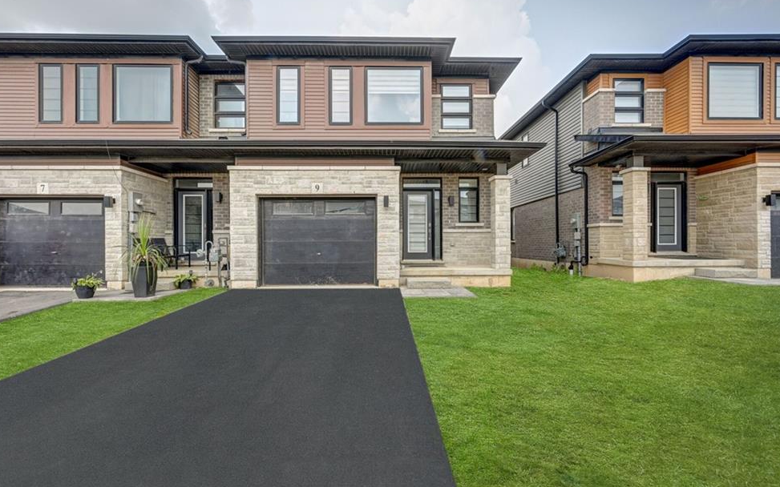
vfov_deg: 74.8
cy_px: 248
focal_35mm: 15
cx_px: 388
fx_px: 319
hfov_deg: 101.5
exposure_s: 1/8
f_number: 22
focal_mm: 14
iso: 160
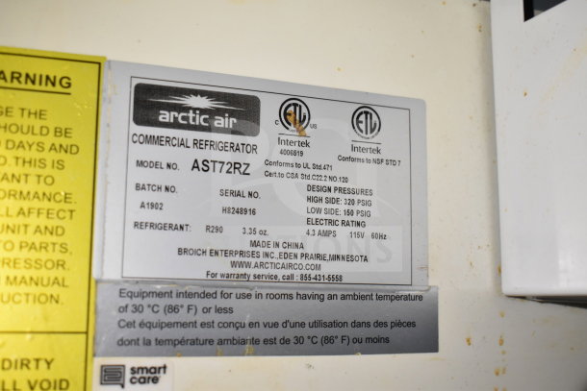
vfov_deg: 29.0
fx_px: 758
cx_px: 294
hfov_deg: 42.3
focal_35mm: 46
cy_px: 196
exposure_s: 1/50
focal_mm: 31
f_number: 4.2
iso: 1600
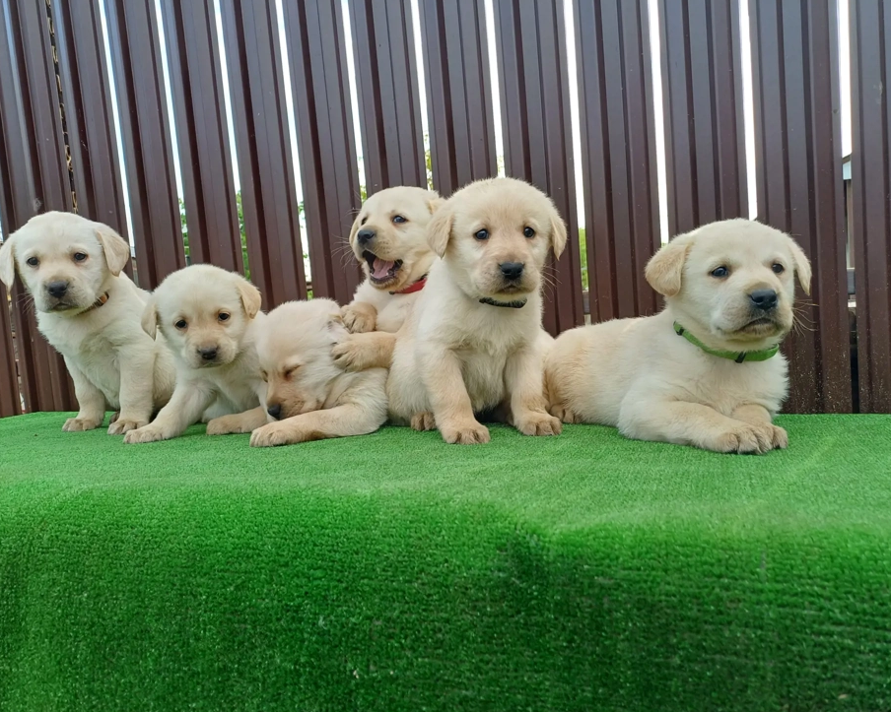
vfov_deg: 53.2
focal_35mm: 27
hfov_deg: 64.1
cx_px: 443
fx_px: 712
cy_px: 365
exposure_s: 1/222
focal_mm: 4.65
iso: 50
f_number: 1.8
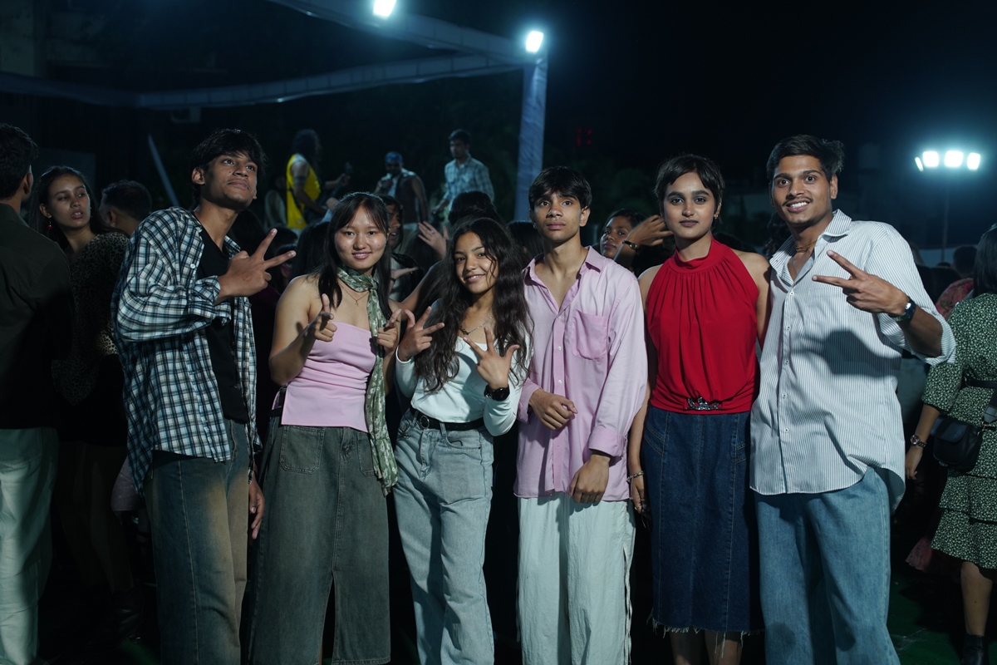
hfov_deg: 46.4
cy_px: 332
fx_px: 1163
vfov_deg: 31.9
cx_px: 498
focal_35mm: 42
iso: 1000
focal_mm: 42
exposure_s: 1/160
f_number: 3.5
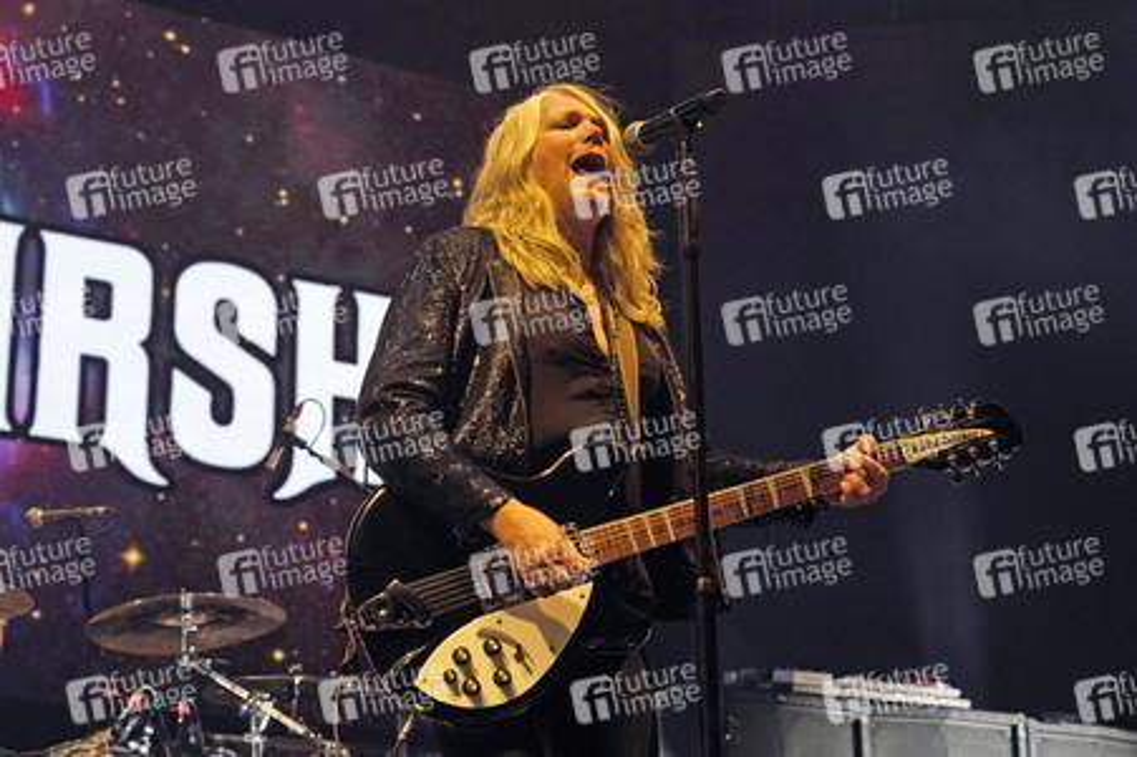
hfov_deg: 35.1
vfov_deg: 23.7
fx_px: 1799
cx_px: 568
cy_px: 378
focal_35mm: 57
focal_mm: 57
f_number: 5.6
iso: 1600
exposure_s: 1/100
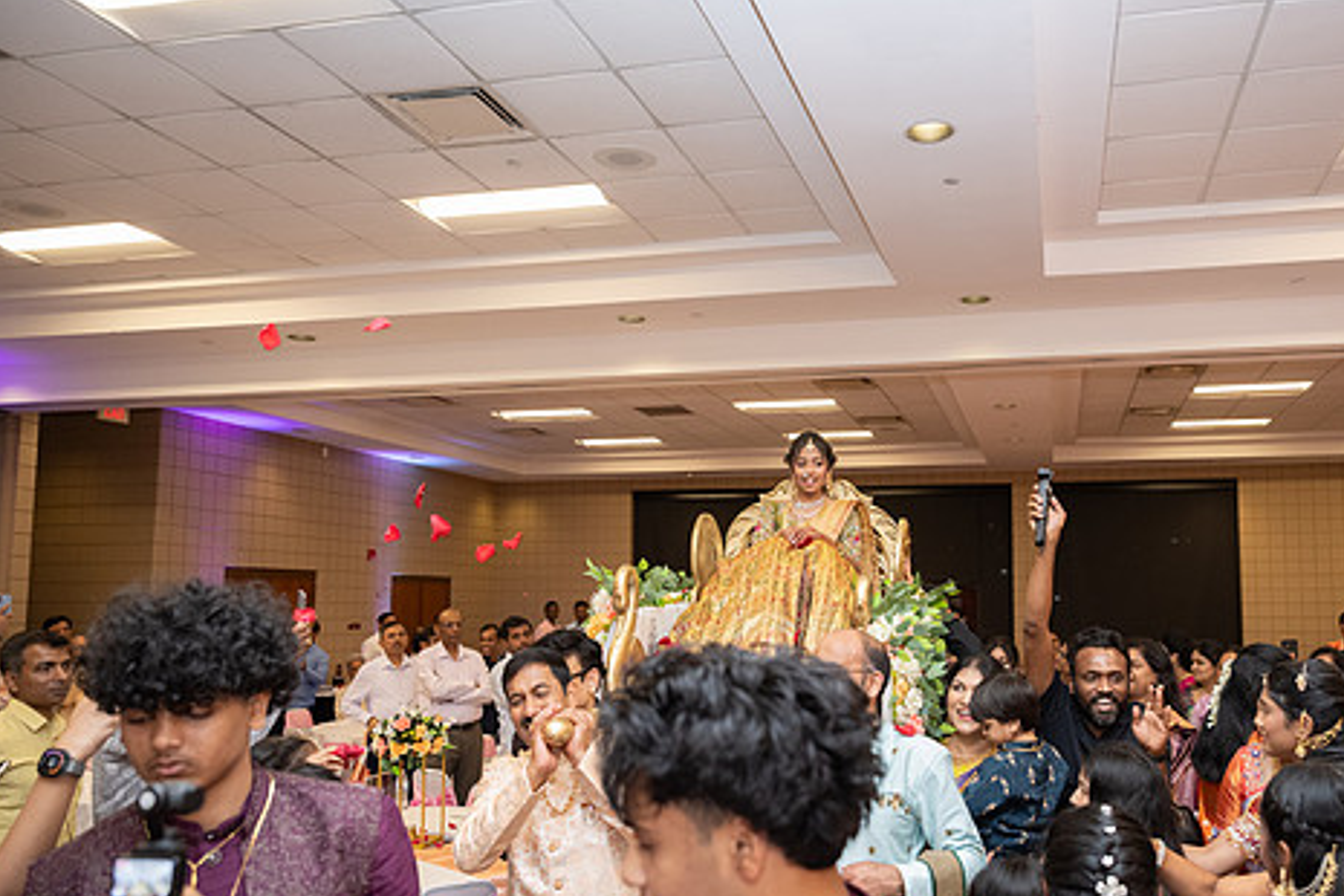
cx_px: 806
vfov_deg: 43.5
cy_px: 504
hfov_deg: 61.4
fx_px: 1120
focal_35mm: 30
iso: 1250
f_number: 3.2
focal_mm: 24
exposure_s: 1/160
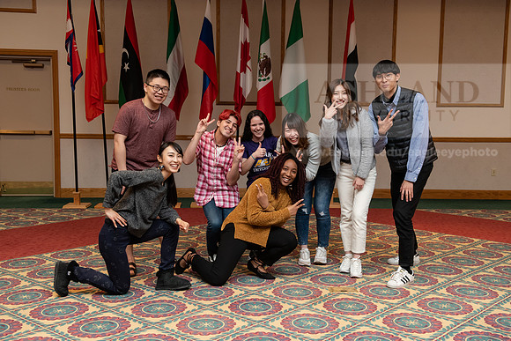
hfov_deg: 46.4
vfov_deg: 31.9
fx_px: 596
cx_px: 256
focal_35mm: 42
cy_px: 170
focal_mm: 42
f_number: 5.6
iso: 2000
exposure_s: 1/200
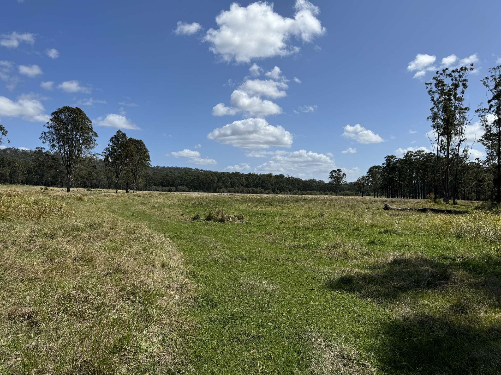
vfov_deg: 56.8
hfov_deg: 71.6
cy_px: 188
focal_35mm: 24
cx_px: 250
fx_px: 347
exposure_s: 1/7092
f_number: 1.78
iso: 80
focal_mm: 6.76
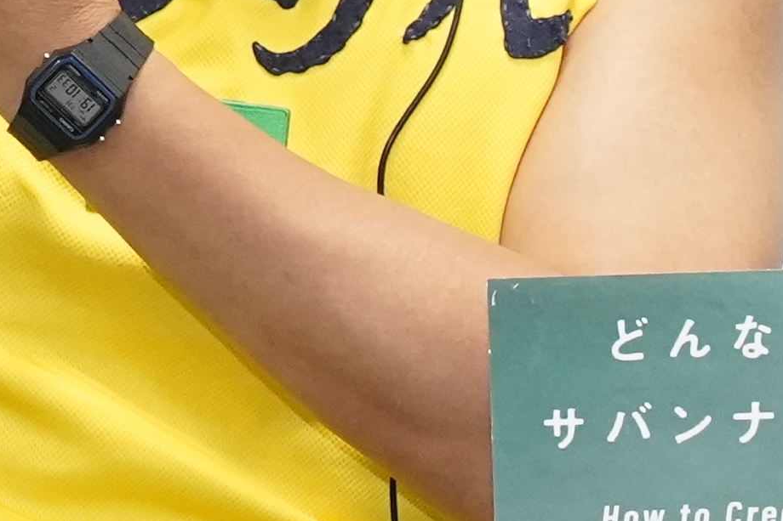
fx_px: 6523
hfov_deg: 6.8
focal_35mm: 300
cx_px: 1146
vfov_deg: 4.6
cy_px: 322
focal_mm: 46
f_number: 5.6
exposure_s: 1/200
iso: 5000
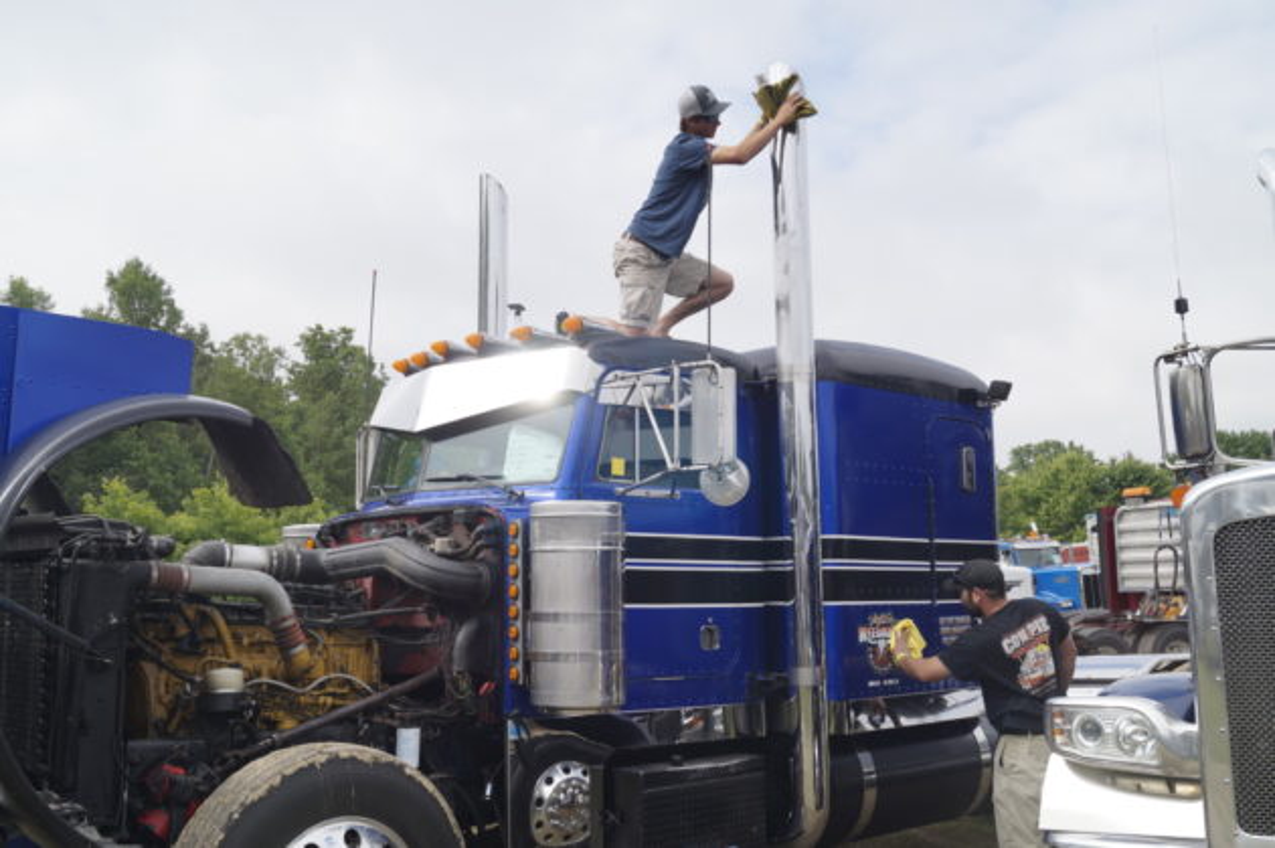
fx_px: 1274
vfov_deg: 36.8
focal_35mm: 36
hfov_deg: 53.2
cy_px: 424
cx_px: 638
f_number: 8
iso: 100
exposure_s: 1/250
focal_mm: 24
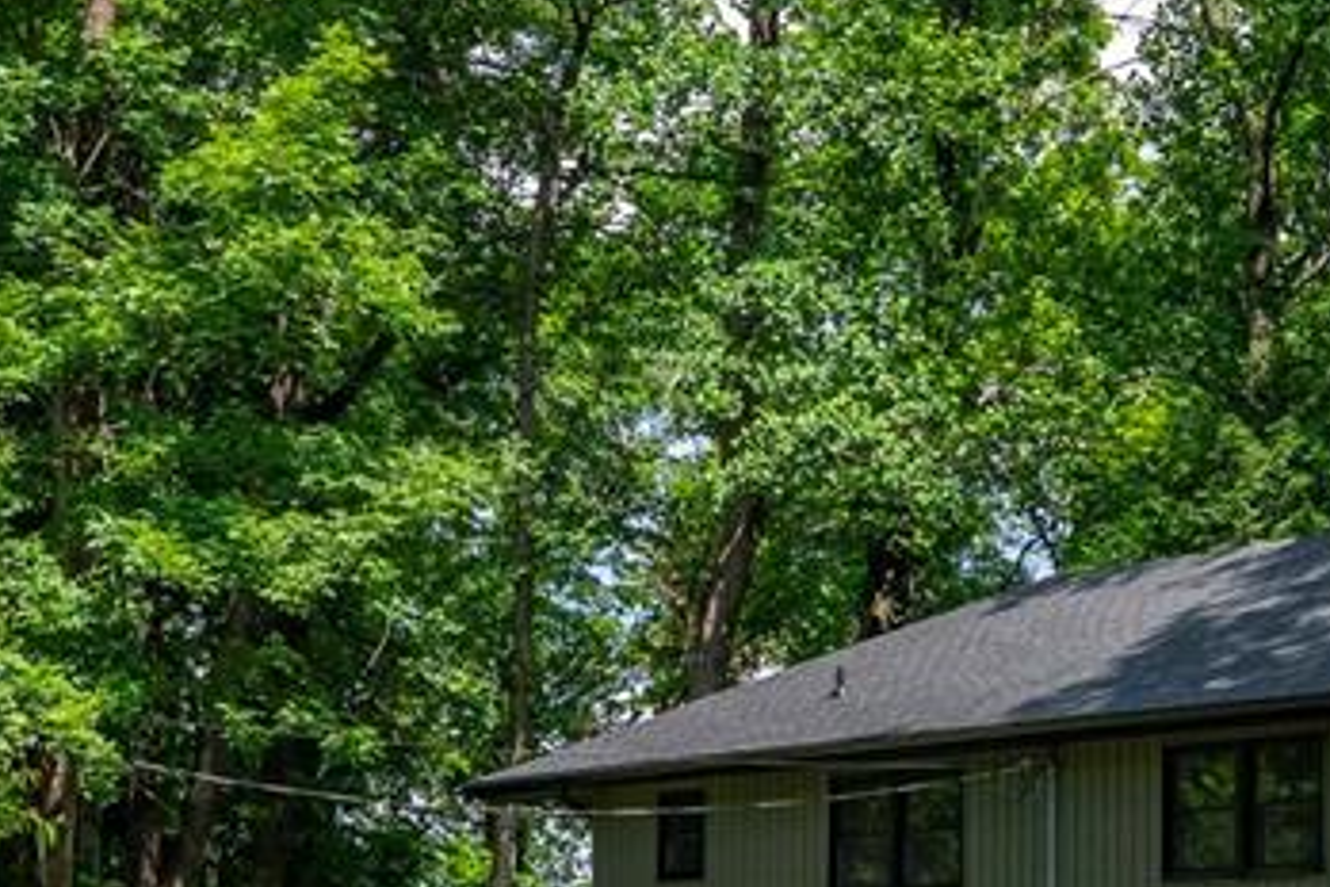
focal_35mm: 101
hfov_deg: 19.9
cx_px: 1082
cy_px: 763
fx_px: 3748
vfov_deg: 13.4
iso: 1000
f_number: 13
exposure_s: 1/400
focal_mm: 34.5
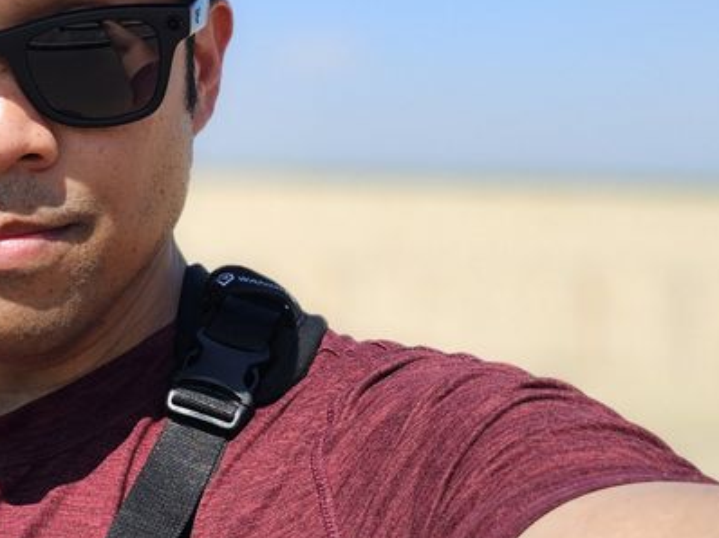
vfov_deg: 19.6
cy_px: 96
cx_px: -49
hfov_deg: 24.7
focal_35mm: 74
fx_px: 1536
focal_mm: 6.3
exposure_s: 1/536
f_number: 1.7
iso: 10
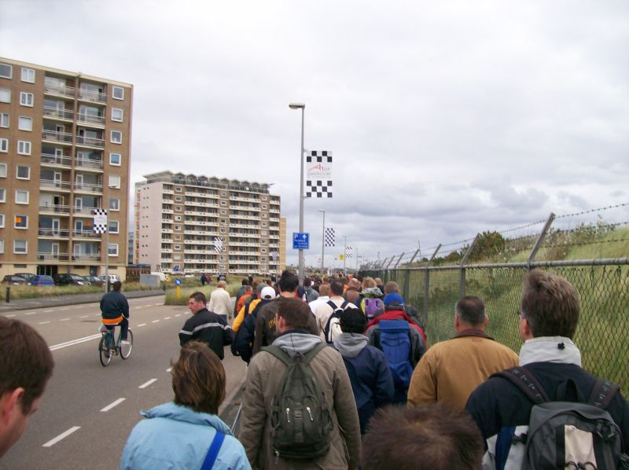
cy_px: 235
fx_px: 653
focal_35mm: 36
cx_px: 314
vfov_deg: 39.6
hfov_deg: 51.4
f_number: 2.7
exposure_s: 1/334
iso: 80
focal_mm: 6
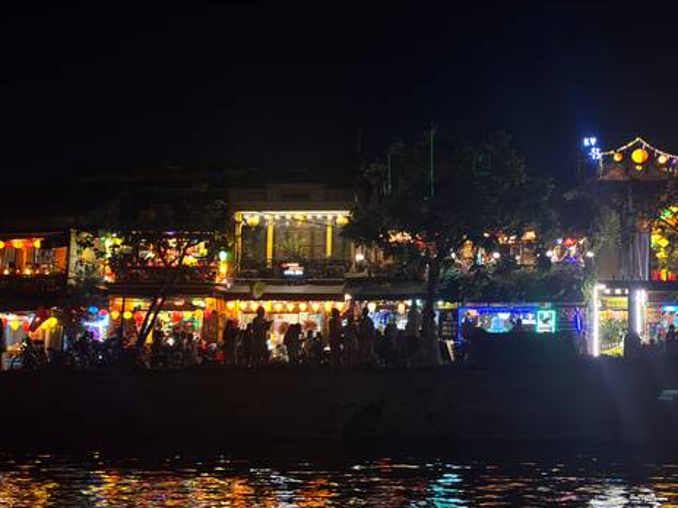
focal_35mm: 59
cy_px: 245
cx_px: 517
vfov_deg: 24.8
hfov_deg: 32.0
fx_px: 1156
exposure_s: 1/25
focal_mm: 5.96
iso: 400
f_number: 1.6
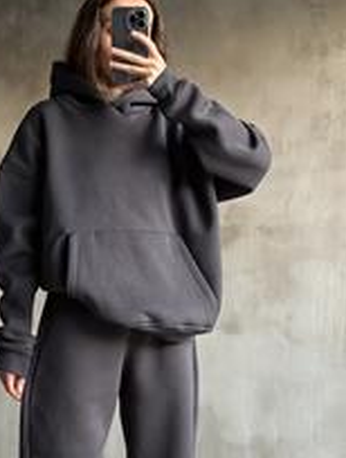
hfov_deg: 14.8
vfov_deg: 19.5
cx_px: 112
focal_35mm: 100
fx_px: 1327
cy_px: 310
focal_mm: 6.86
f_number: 1.78
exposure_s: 1/44
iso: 400
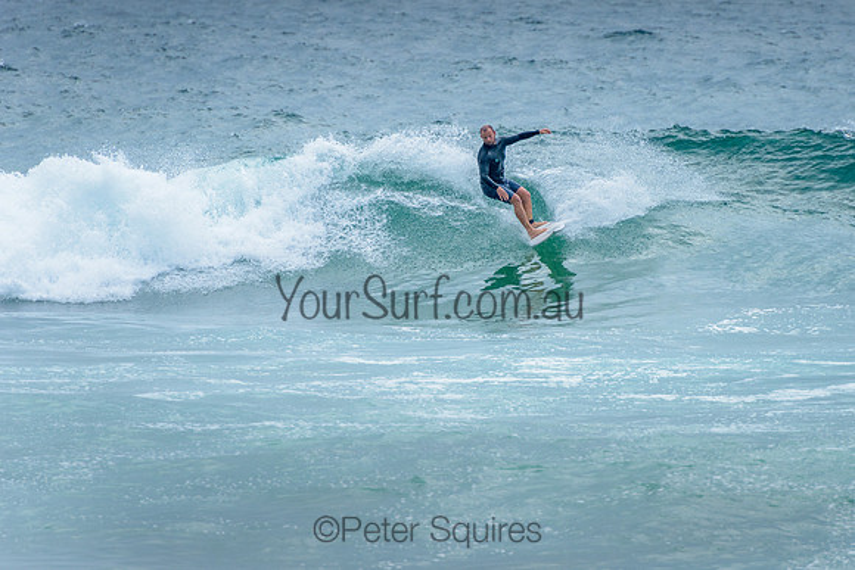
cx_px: 524
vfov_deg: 2.8
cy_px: 233
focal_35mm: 490
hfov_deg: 4.2
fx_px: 11643
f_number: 7.1
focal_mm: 400
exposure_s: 1/1600
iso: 500
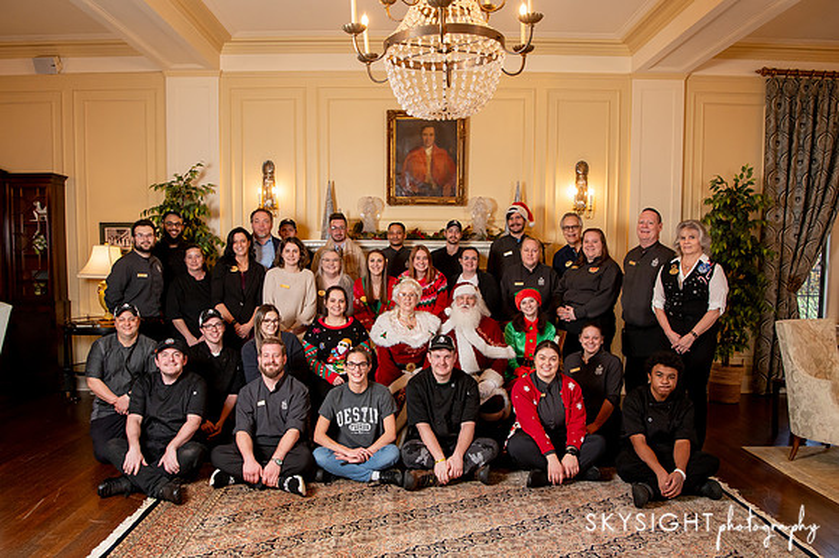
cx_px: 400
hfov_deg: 66.2
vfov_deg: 46.8
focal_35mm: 28
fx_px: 643
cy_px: 318
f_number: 7.1
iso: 1600
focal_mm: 24
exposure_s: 1/125
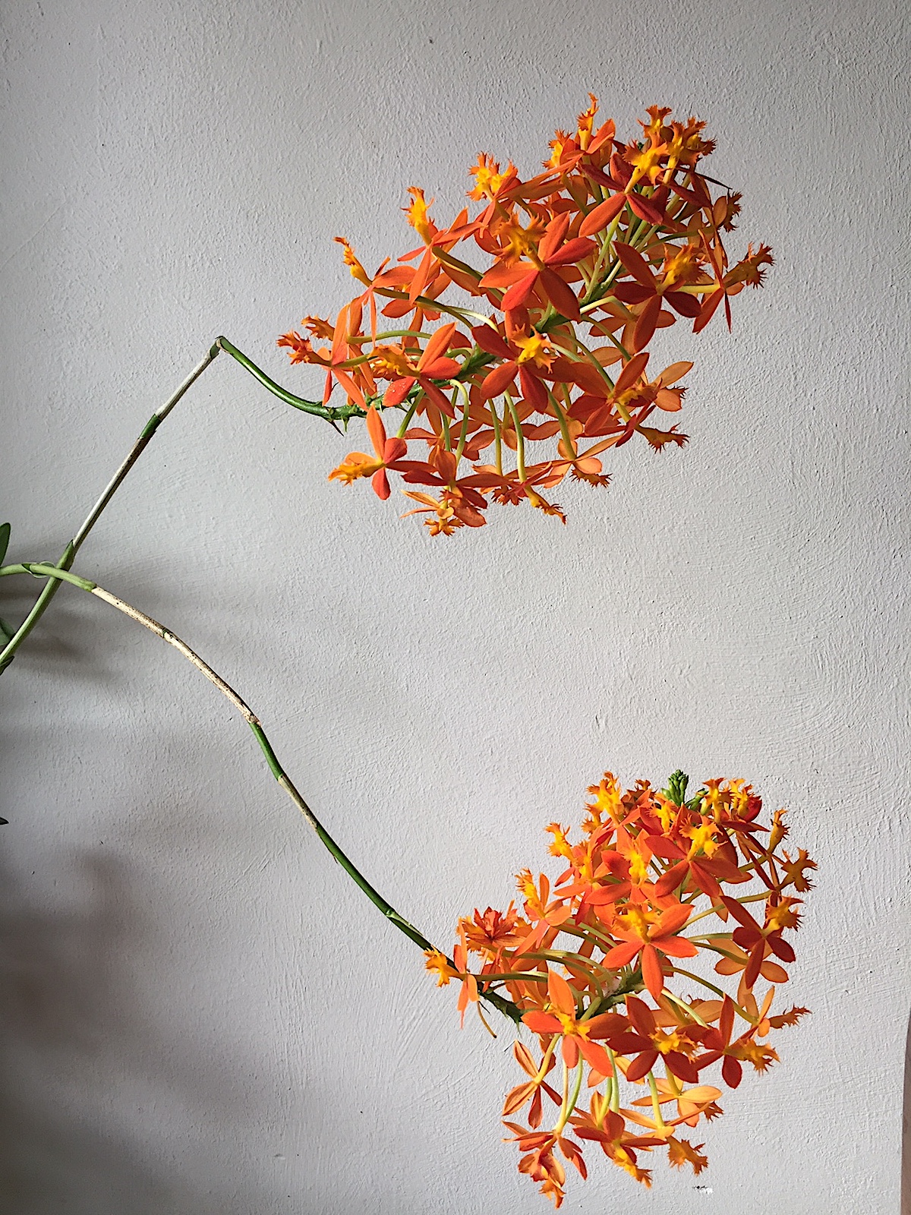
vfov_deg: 61.7
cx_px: 456
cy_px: 608
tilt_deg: -8.6
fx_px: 1018
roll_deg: +5.4
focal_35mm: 29
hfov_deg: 48.2
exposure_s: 1/100
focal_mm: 4.15
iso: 40
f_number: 2.2
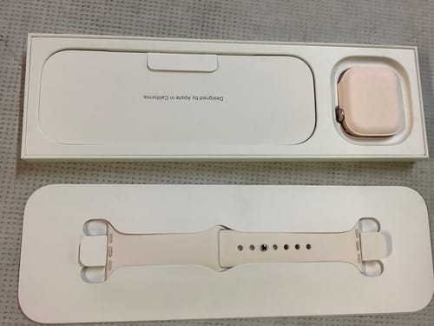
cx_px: 217
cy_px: 163
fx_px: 389
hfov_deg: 58.4
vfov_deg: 45.4
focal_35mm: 31
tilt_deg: -80.5
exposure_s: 1/50
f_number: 2.4
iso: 100
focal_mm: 3.3
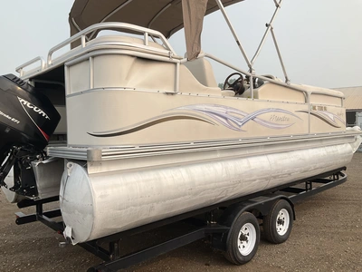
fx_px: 303
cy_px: 136
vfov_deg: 48.2
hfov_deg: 61.7
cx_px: 181
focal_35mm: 29
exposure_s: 1/2058
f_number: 1.8
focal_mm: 3
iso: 25
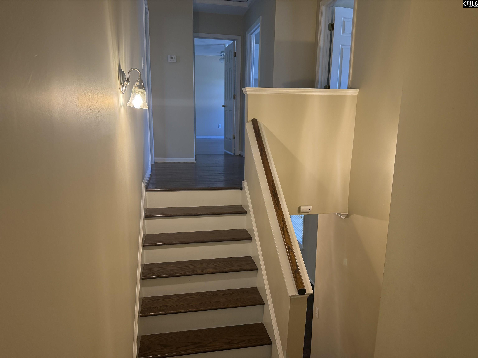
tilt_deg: -10.9
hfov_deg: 71.6
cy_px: 179
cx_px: 239
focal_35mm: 24
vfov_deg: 56.8
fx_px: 331
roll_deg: -0.1
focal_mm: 6.76
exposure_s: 1/125
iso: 200
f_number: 1.78
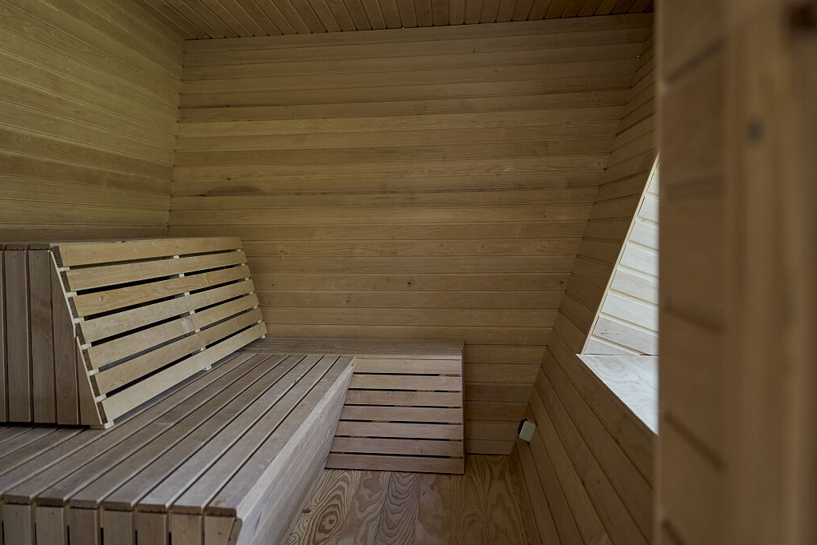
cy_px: 253
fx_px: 635
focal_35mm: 28
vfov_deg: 46.4
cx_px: 357
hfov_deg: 65.2
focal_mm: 24
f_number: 2.8
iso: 400
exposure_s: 1/160
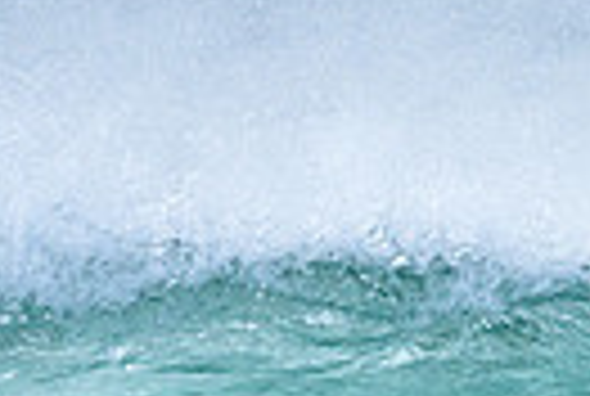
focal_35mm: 3851
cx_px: 540
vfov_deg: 0.4
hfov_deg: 0.5
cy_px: 766
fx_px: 63257
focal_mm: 800
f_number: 6.3
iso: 560
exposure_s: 1/2000
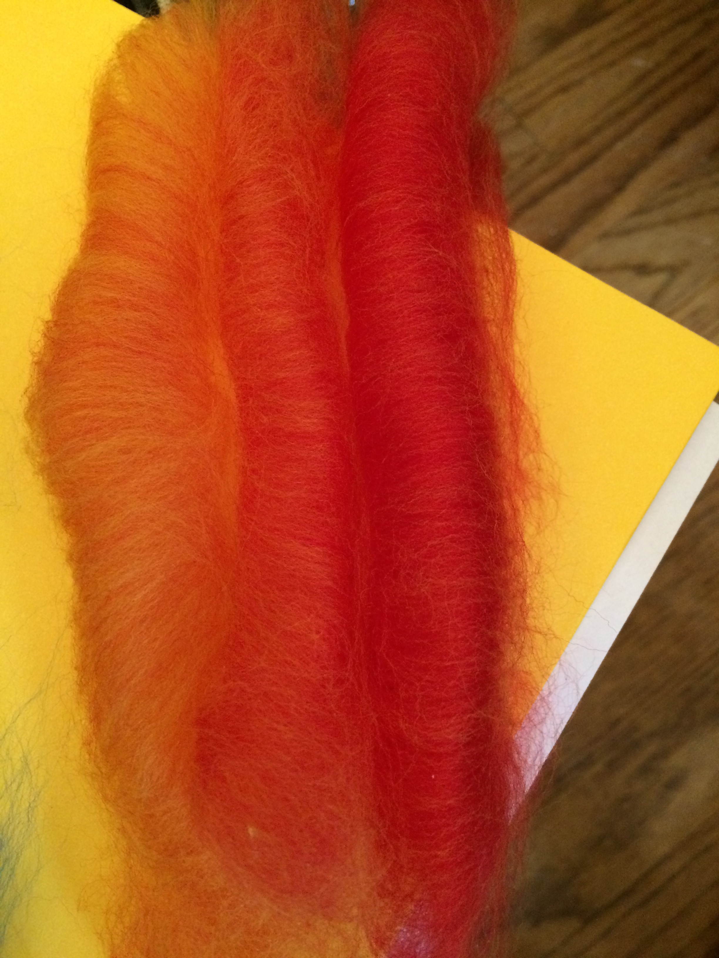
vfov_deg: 61.7
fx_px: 803
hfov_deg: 48.2
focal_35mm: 29
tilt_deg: -78.8
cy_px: 479
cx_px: 360
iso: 250
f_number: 2.2
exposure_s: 1/17
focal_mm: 4.15
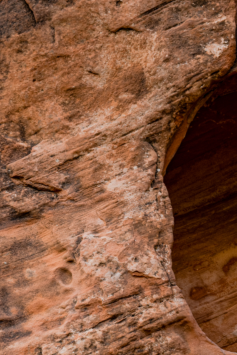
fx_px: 1205
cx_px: 261
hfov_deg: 11.1
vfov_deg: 16.1
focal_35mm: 122
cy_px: 437
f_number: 11
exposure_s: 1/25
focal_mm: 45
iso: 200
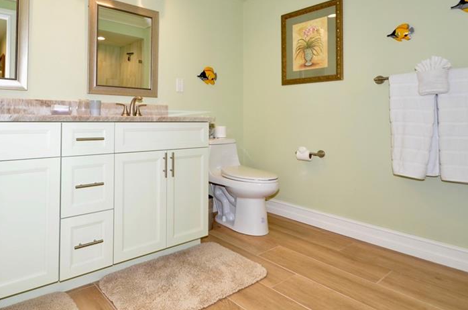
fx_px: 285
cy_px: 97
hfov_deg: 77.5
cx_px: 179
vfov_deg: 55.5
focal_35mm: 22
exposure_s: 1/60
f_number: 5.6
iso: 400
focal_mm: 10
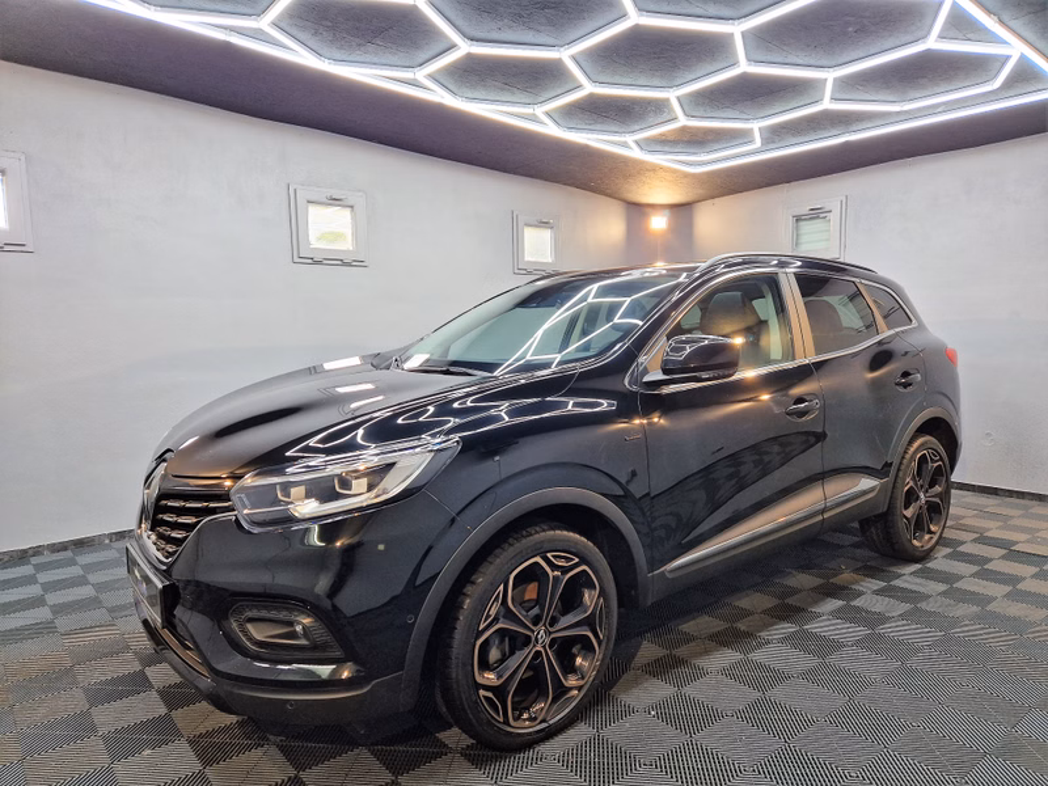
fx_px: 696
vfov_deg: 58.9
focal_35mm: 23
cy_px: 393
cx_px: 524
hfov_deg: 73.9
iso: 125
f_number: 1.8
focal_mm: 5.4
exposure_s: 1/100
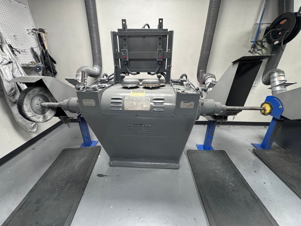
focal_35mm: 14
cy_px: 113
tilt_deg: -24.6
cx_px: 150
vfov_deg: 85.7
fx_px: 122
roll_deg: -0.8
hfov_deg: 102.1
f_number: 2.2
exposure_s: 1/60
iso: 500
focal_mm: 2.22
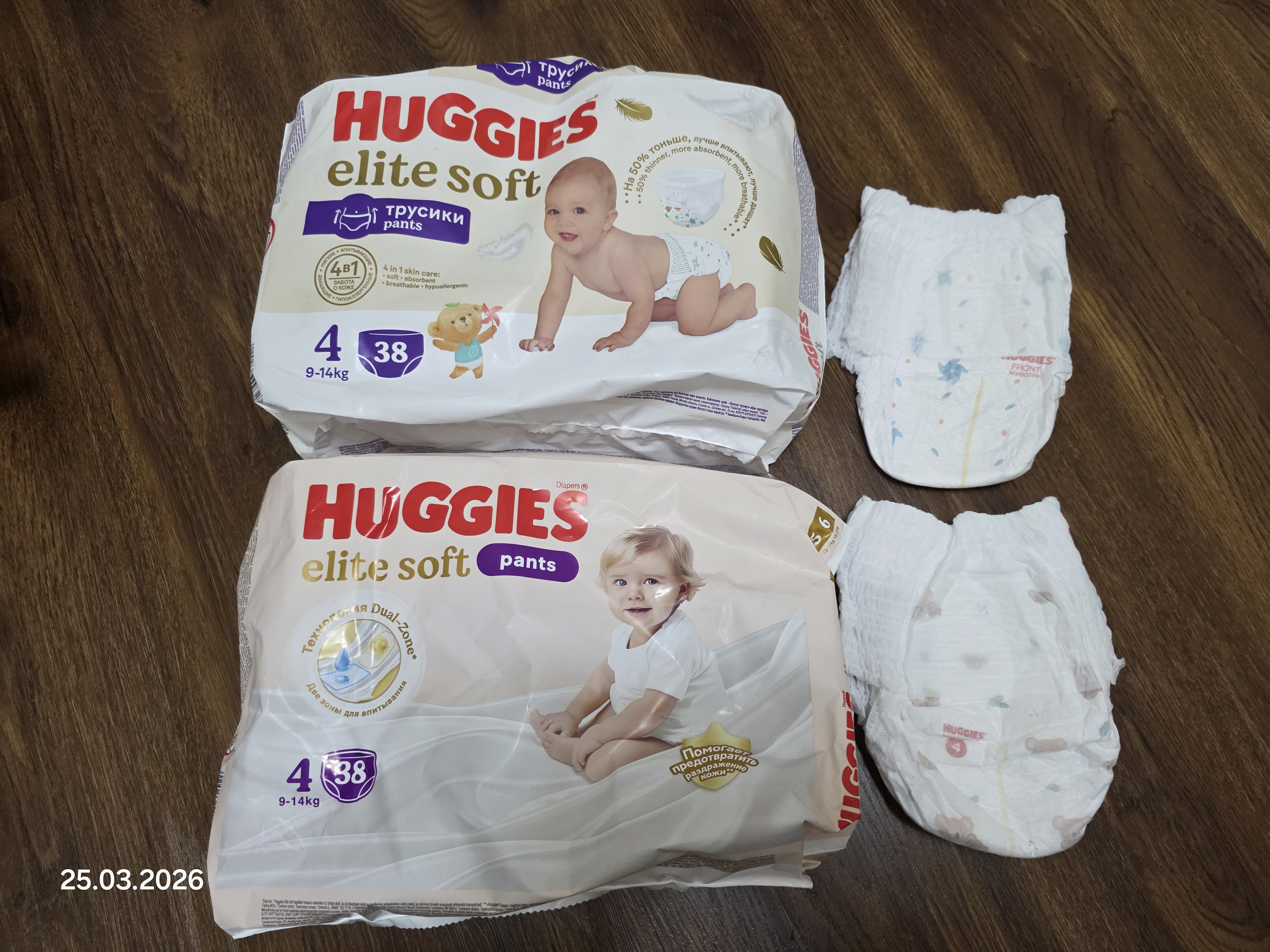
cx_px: 635
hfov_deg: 73.9
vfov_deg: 58.9
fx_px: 844
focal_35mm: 23
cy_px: 476
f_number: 1.7
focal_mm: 6.3
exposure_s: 1/100
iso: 500
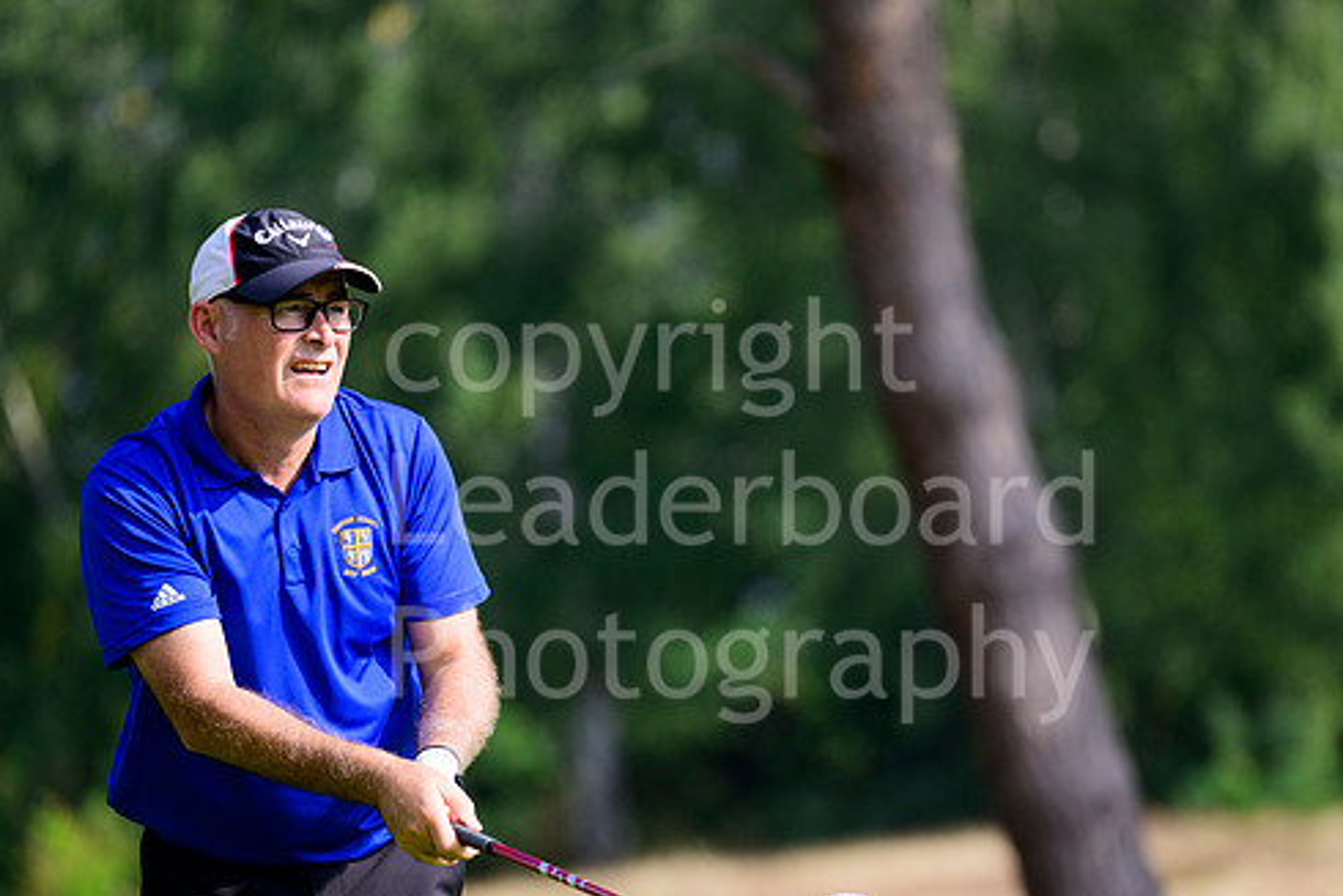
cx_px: 746
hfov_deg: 5.3
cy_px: 525
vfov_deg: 3.5
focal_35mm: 391
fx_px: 14590
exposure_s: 1/1600
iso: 500
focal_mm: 330
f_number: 5.6
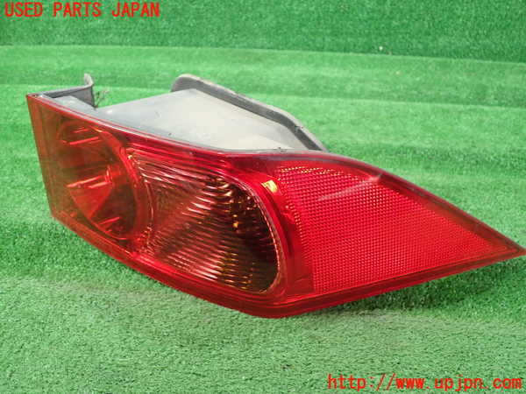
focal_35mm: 30
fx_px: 456
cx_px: 263
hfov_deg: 60.0
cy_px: 197
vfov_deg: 46.8
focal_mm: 5.5
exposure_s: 1/125
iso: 800
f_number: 2.3
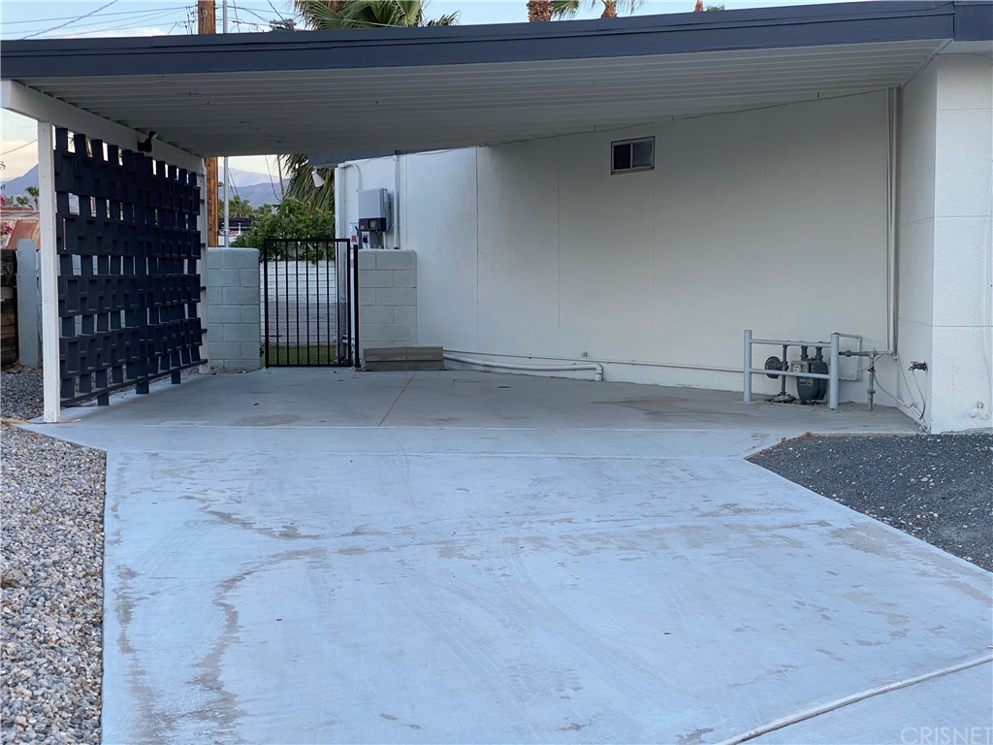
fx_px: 1492
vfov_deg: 28.0
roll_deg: -0.3
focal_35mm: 52
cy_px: 372
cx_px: 496
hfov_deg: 36.8
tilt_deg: -4.1
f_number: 2
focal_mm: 6
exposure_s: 1/169
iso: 20
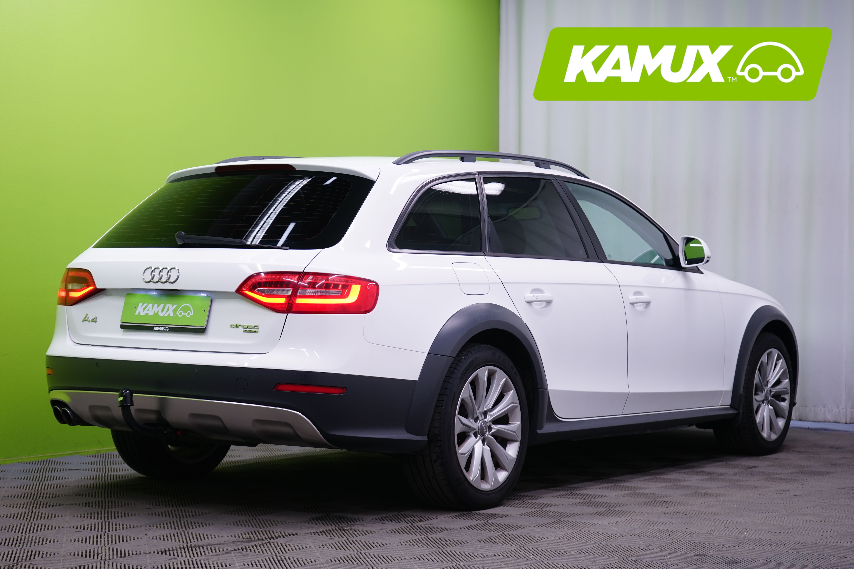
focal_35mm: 70
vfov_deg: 19.5
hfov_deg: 28.8
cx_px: 427
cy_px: 284
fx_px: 1660
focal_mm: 70
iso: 400
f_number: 5.6
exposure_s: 1/13
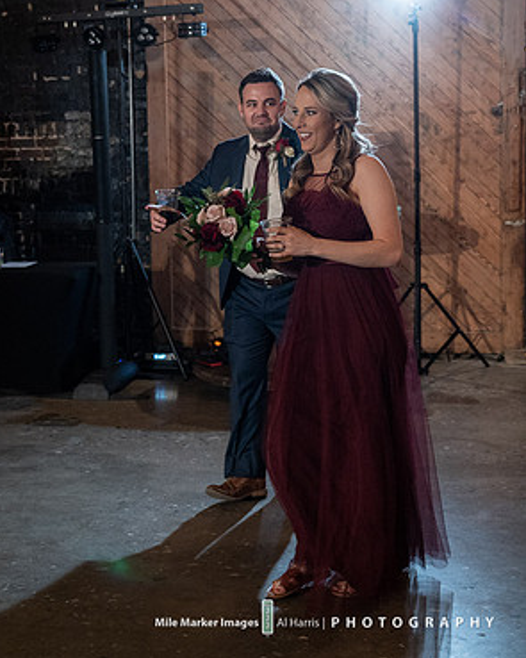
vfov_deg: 34.1
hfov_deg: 27.6
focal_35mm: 55
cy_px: 269
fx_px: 1071
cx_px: 260
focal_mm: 48
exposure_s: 1/200
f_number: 4
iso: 6400
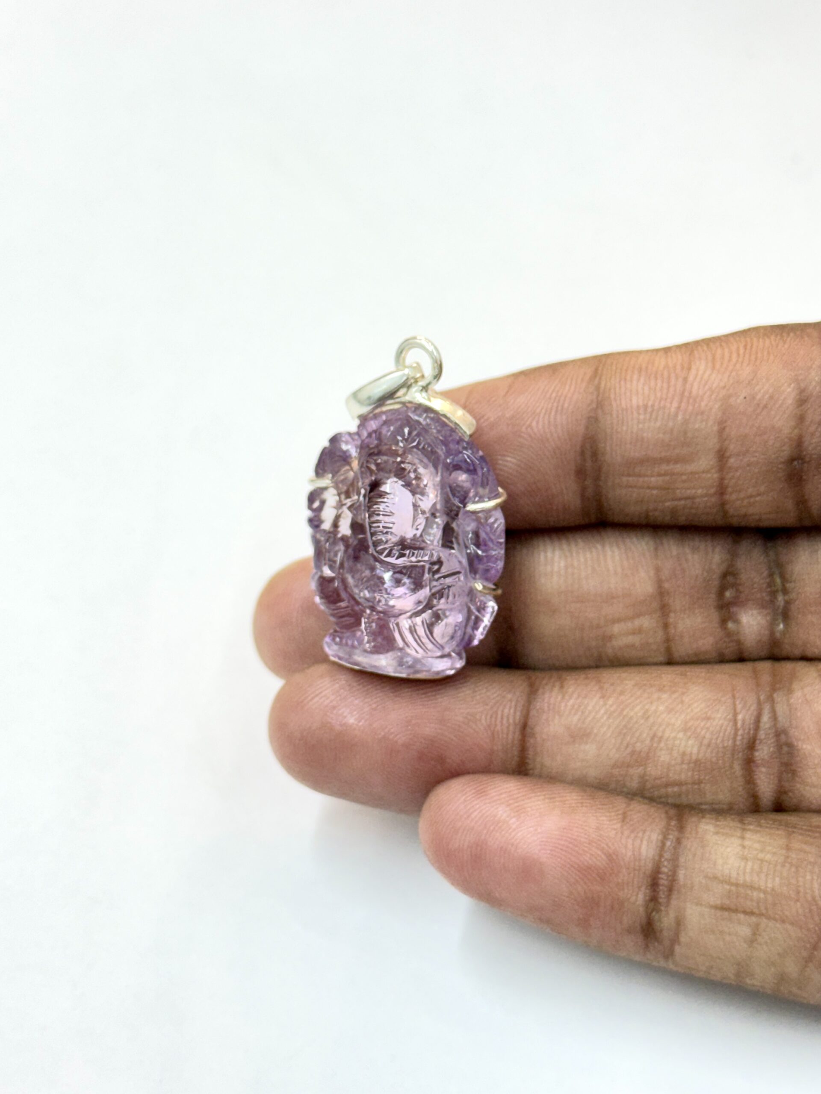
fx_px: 1518
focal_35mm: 48
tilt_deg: -51.7
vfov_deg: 39.7
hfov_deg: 30.3
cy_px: 547
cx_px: 410
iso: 100
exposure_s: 1/100
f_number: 1.78
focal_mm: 6.76
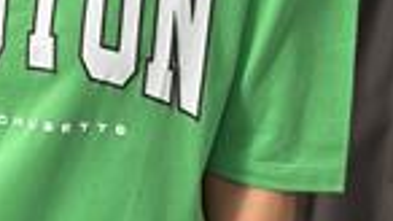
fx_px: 1542
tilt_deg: -23.5
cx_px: 89
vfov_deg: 8.1
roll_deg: -4.0
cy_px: 265
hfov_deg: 14.5
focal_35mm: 148
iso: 125
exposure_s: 1/100
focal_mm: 6.86
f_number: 1.78
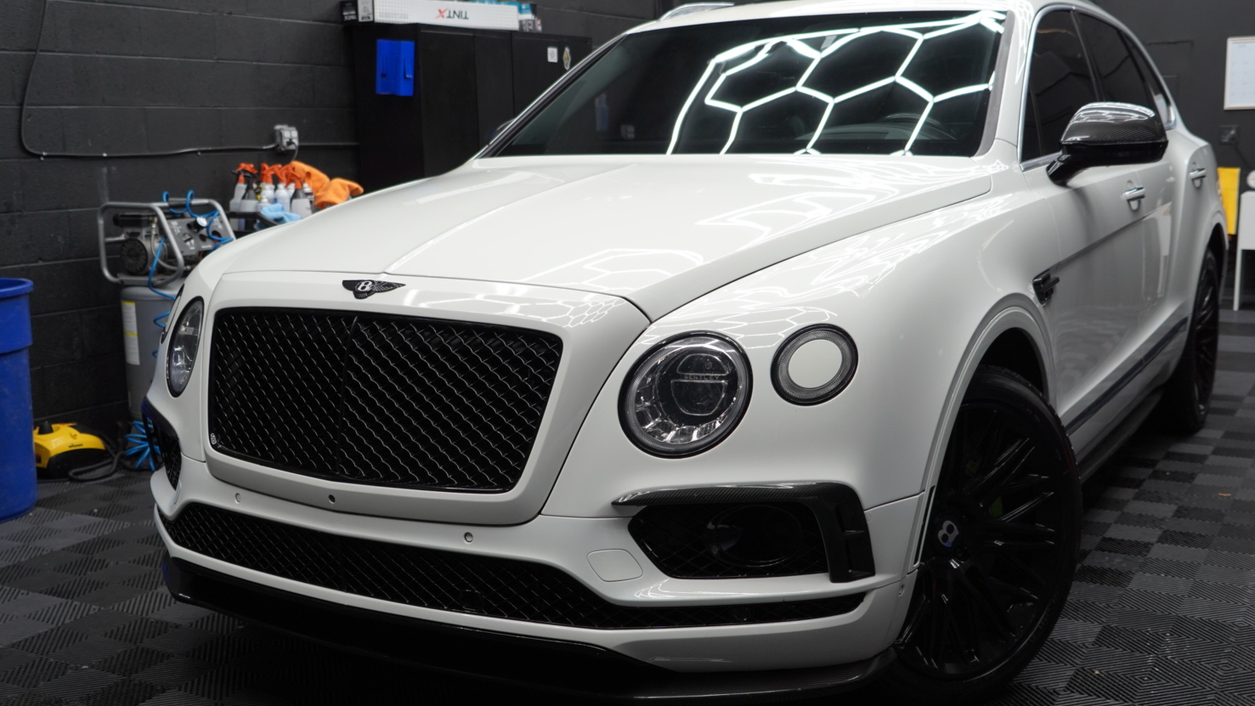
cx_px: 669
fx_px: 1298
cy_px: 361
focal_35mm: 39
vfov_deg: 30.4
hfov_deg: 51.6
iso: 1250
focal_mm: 34
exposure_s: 1/160
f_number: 4
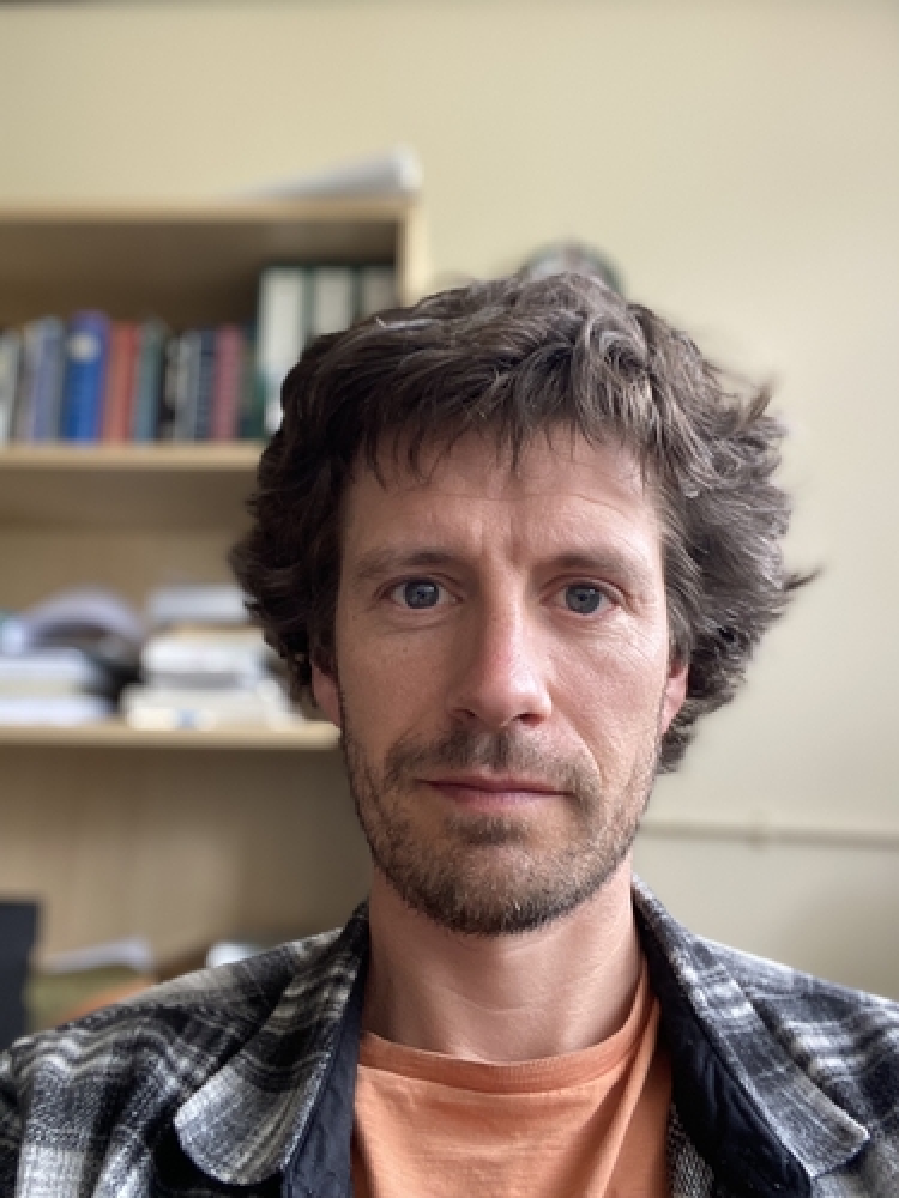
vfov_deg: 60.0
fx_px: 1039
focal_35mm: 30
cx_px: 450
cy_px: 599
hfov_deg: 46.8
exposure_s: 1/60
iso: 125
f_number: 2.2
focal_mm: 2.71
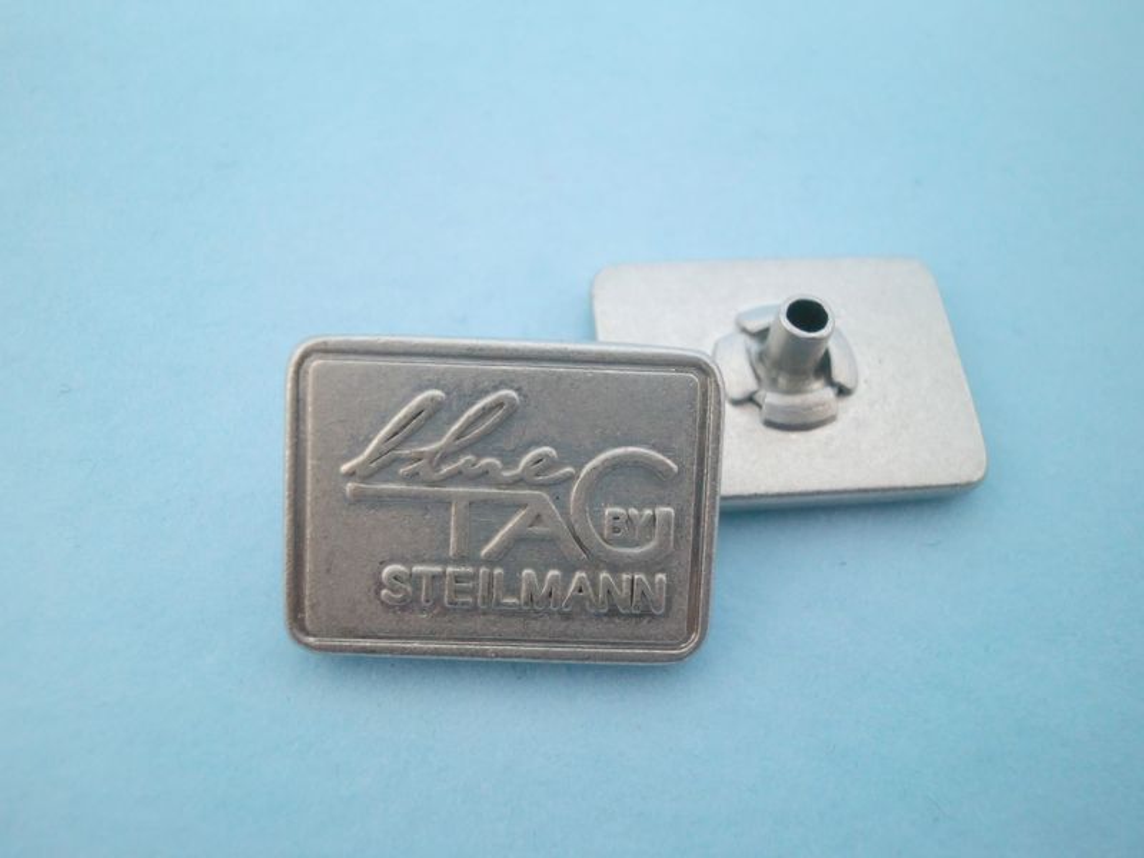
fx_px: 1124
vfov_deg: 41.8
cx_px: 572
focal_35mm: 34
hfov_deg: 54.0
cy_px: 429
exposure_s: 1/125
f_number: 2.8
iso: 400
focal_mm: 5.58
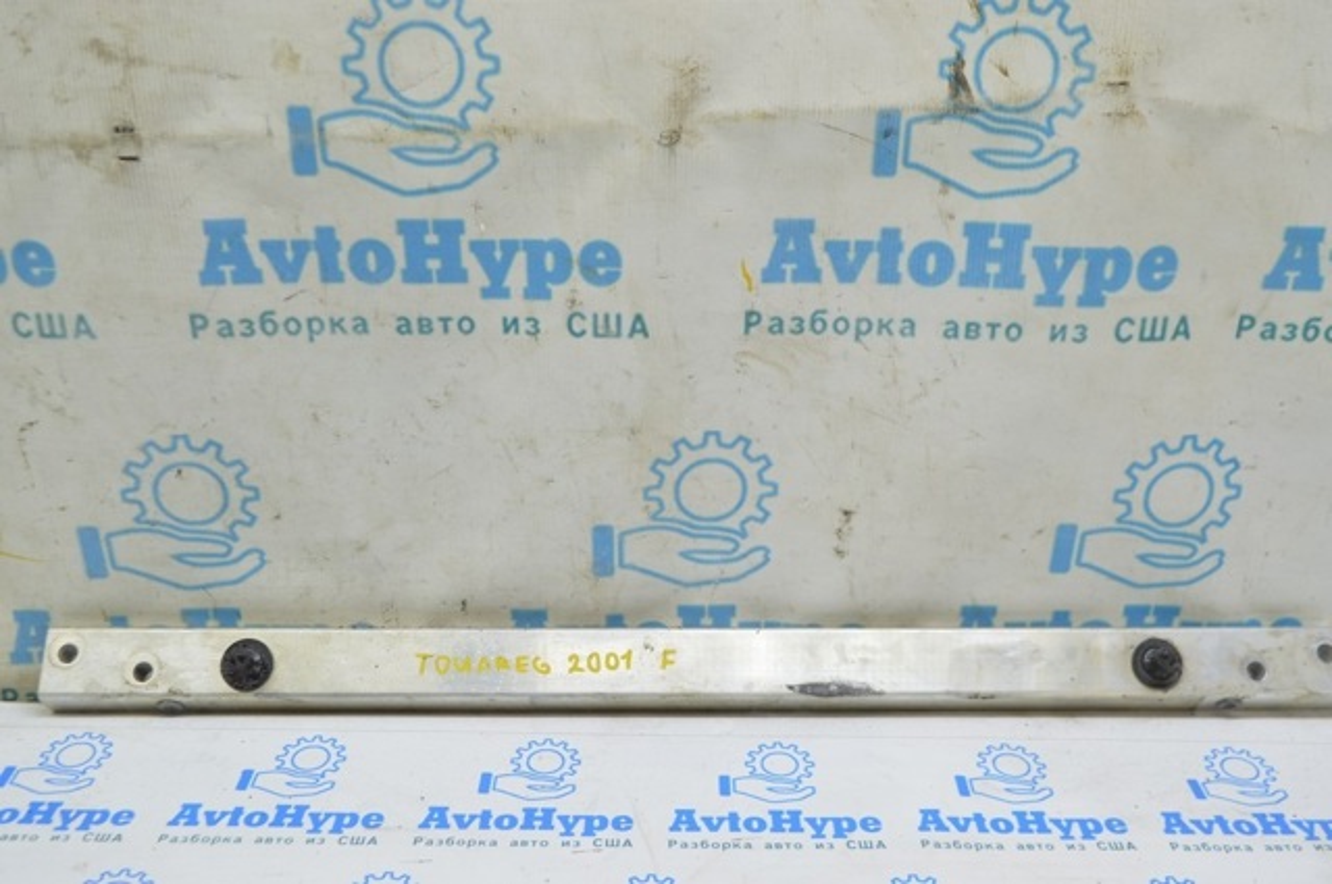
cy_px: 442
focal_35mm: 36
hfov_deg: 53.2
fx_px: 1330
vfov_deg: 36.8
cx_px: 666
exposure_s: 1/20
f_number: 5.6
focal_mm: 24
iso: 400
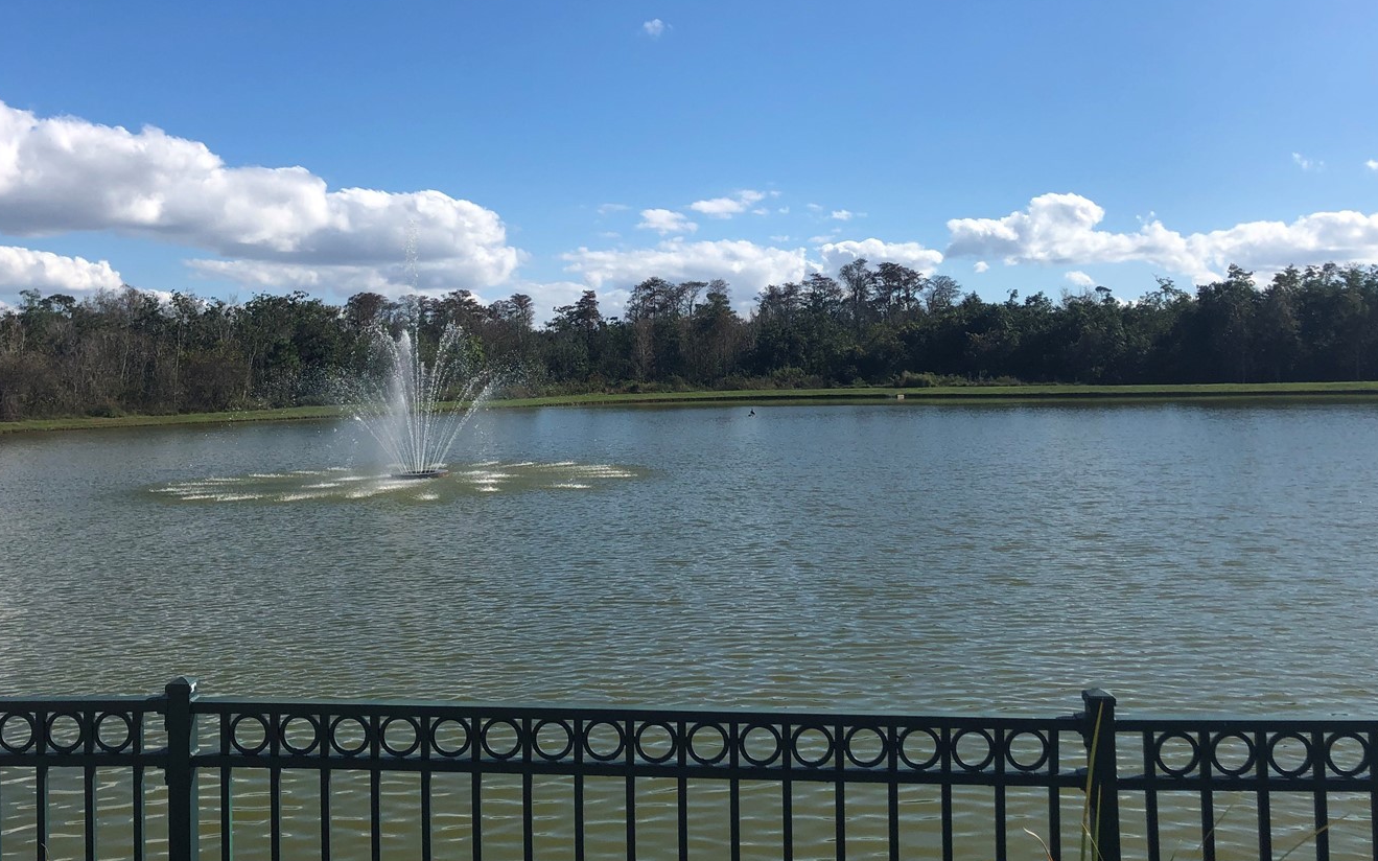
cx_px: 656
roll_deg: +1.4
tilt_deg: +4.6
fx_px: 1352
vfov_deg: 35.0
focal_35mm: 36
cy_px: 294
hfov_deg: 54.0
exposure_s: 1/3205
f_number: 1.8
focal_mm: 4
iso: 20
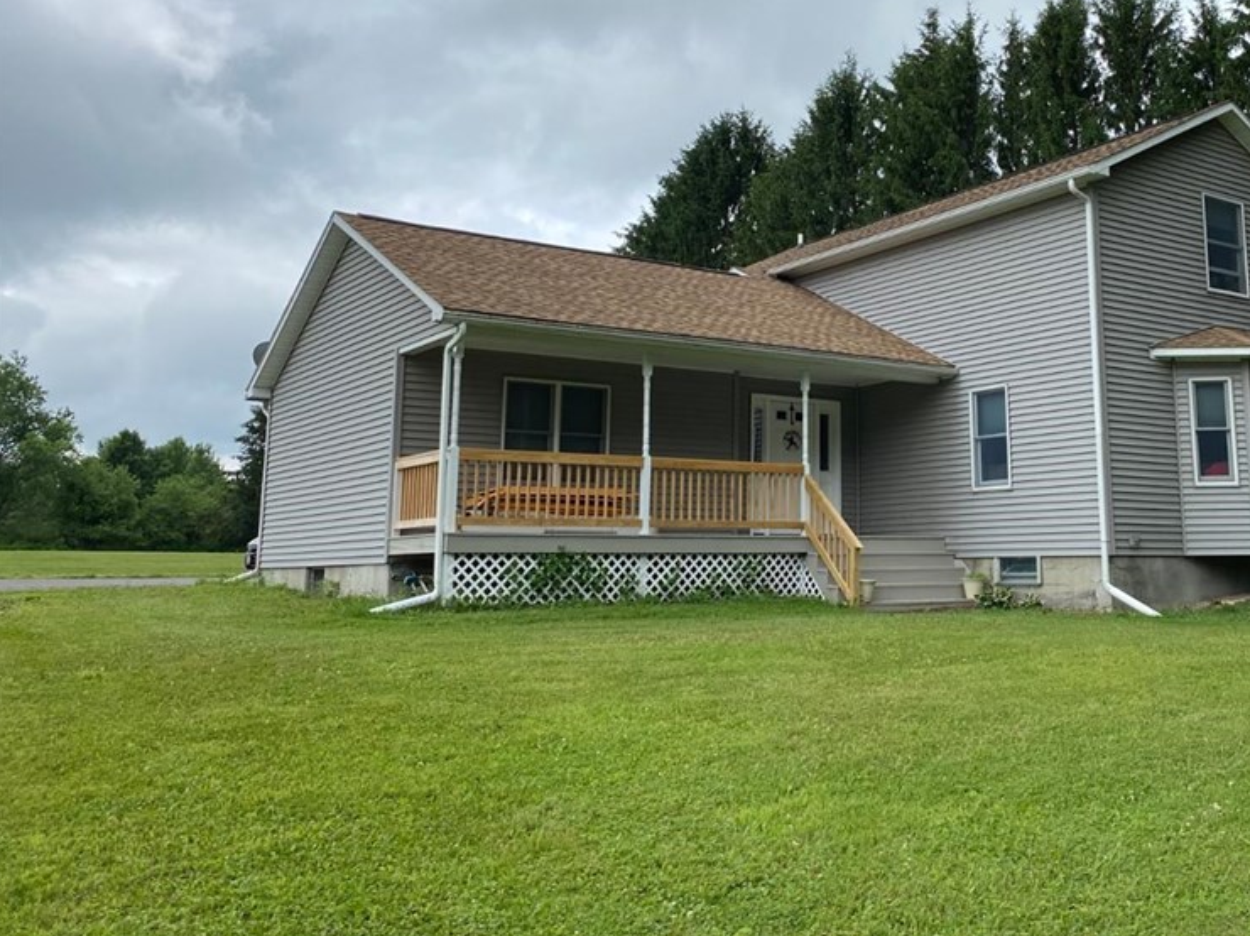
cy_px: 337
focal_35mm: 36
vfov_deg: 39.3
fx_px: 1299
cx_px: 858
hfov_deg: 50.2
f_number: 1.8
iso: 32
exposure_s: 1/2066
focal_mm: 4.25
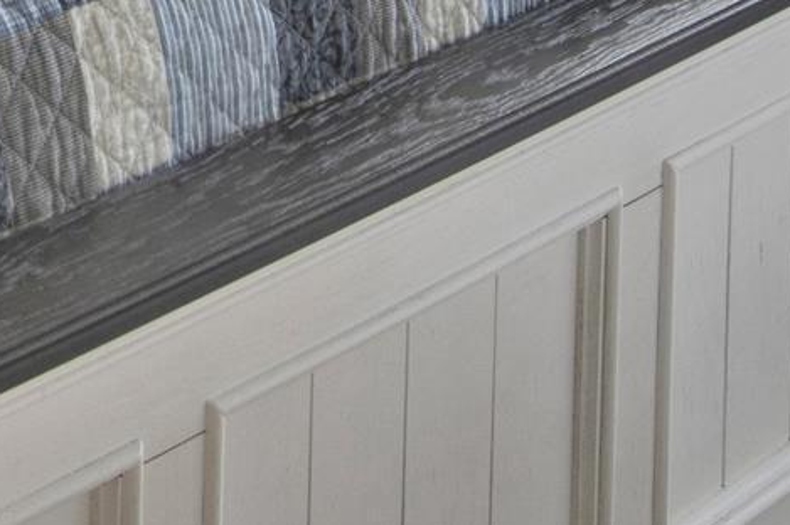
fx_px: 2588
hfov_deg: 15.9
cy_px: -1080
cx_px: -414
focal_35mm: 118
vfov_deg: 9.2
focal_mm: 18
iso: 200
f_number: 11
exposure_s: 1/60
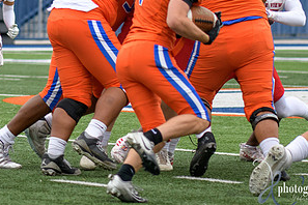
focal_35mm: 462
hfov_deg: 4.5
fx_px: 3952
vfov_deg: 3.0
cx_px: 46
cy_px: 35
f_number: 2.8
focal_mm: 120
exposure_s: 1/1250
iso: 280
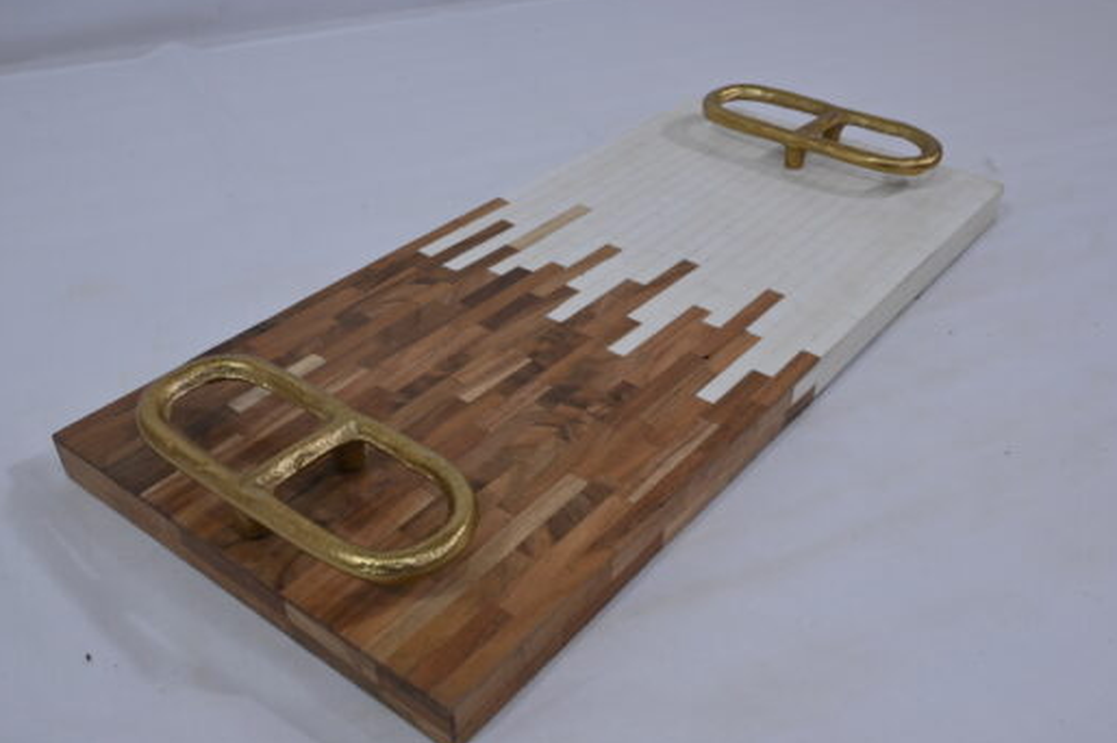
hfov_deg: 54.4
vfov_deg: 37.7
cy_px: 423
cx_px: 595
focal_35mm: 35
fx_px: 1085
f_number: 9
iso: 500
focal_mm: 30
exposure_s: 1/125
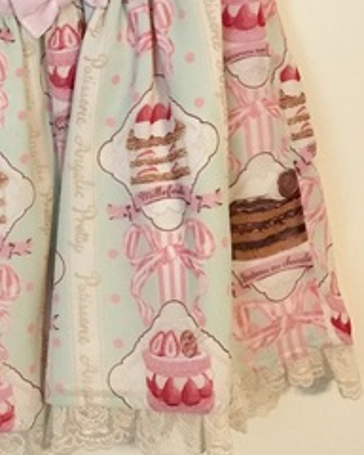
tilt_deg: -7.4
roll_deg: -0.6
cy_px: 43
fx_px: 1023
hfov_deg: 19.1
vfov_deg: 24.3
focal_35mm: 76
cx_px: -64
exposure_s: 1/30
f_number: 2.2
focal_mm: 4.15
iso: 200
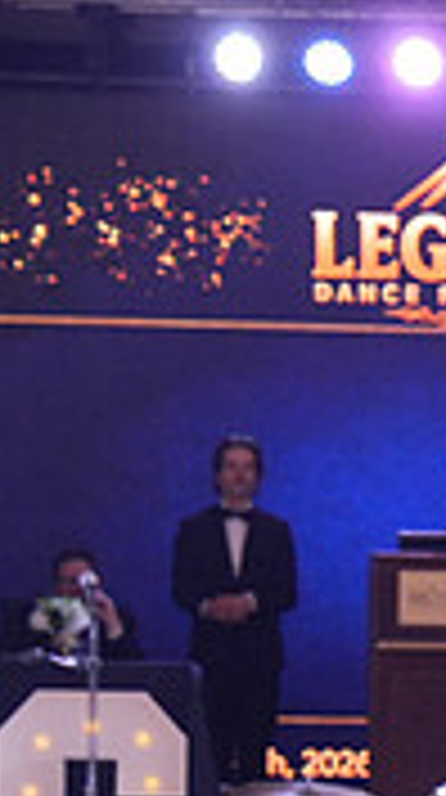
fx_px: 5089
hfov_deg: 4.8
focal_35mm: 241
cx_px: 1270
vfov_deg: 8.9
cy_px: 677
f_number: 4
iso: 3200
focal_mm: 70
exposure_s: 1/500
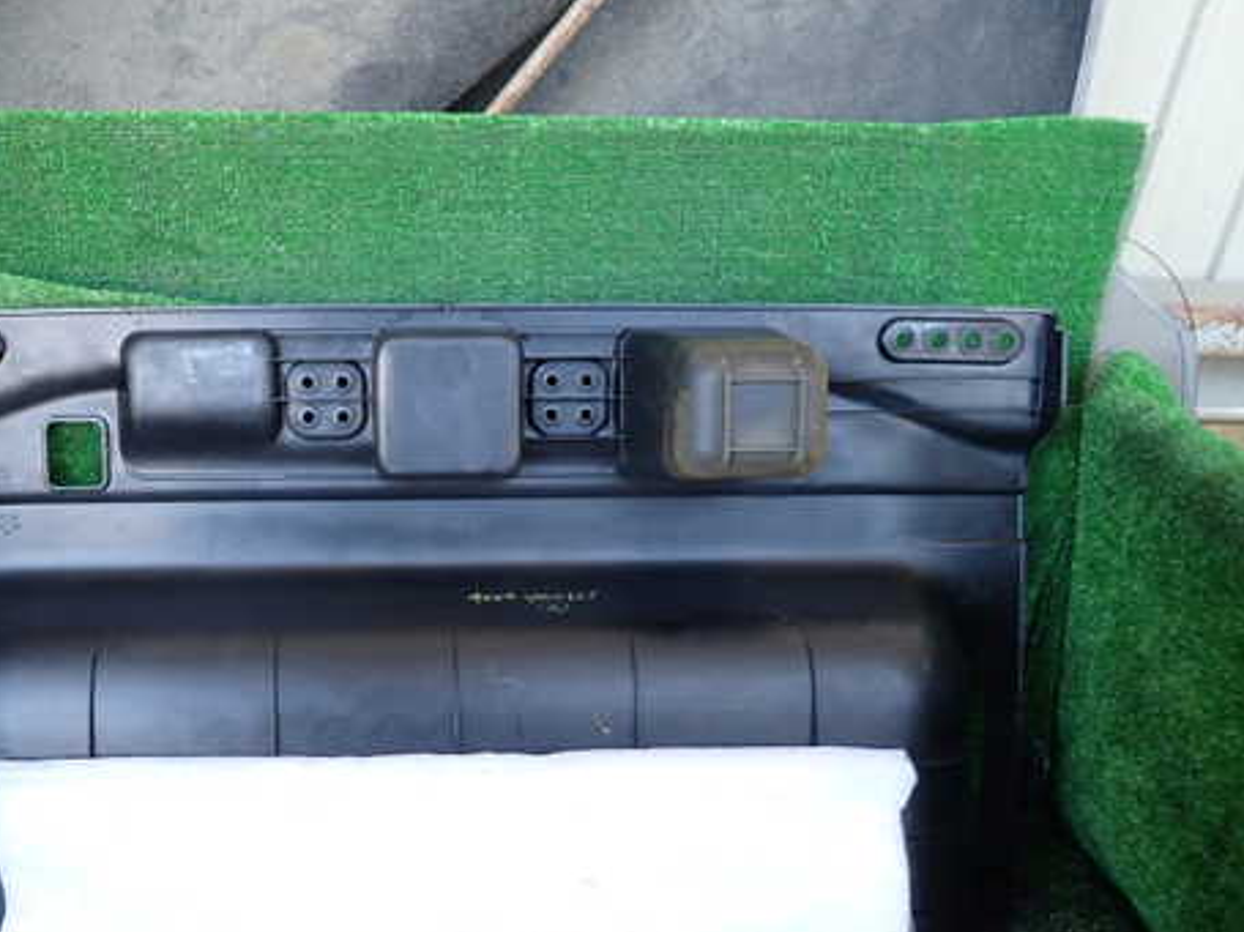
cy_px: 519
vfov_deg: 42.9
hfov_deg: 54.6
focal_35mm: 33
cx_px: 448
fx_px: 1186
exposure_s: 1/50
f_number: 2
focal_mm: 4.5
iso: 200
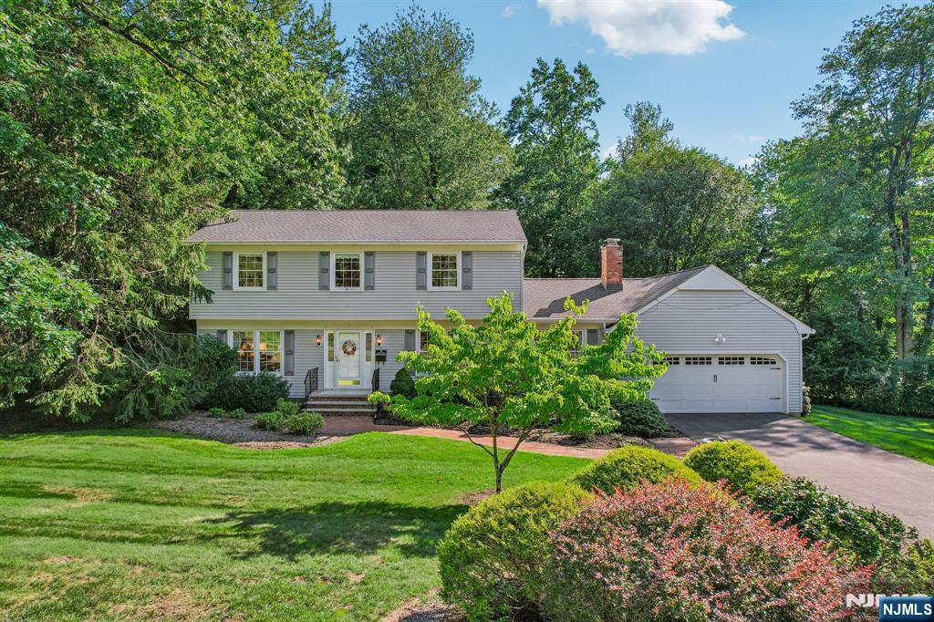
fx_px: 571
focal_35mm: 22
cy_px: 311
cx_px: 467
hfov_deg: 78.6
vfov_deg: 57.2
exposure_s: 1/1000
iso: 100
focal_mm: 8.4
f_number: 2.8
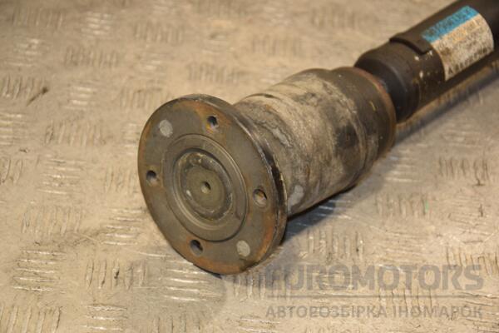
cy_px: 166
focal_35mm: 105
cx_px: 250
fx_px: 1455
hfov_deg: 19.5
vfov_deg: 13.0
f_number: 5.3
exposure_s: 1/125
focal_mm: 70
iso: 800
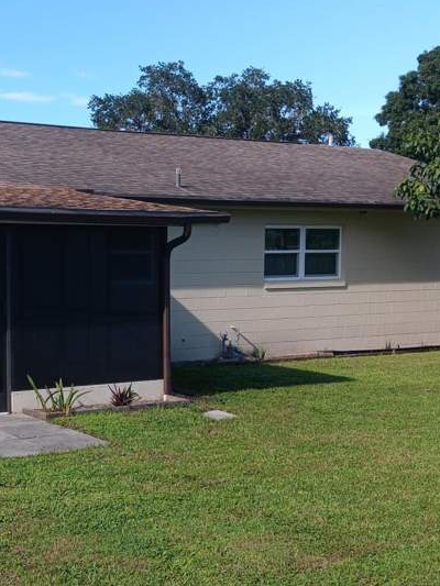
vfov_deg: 36.7
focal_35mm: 52
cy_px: 346
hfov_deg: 27.3
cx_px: 68
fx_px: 881
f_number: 1.8
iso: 20
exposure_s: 1/333
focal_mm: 3.98
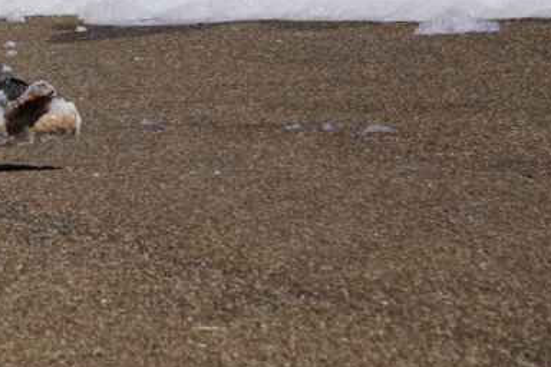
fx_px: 4204
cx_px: -132
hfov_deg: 7.4
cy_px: -59
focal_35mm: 275
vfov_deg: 5.0
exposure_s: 1/1600
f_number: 5.6
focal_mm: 55
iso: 100
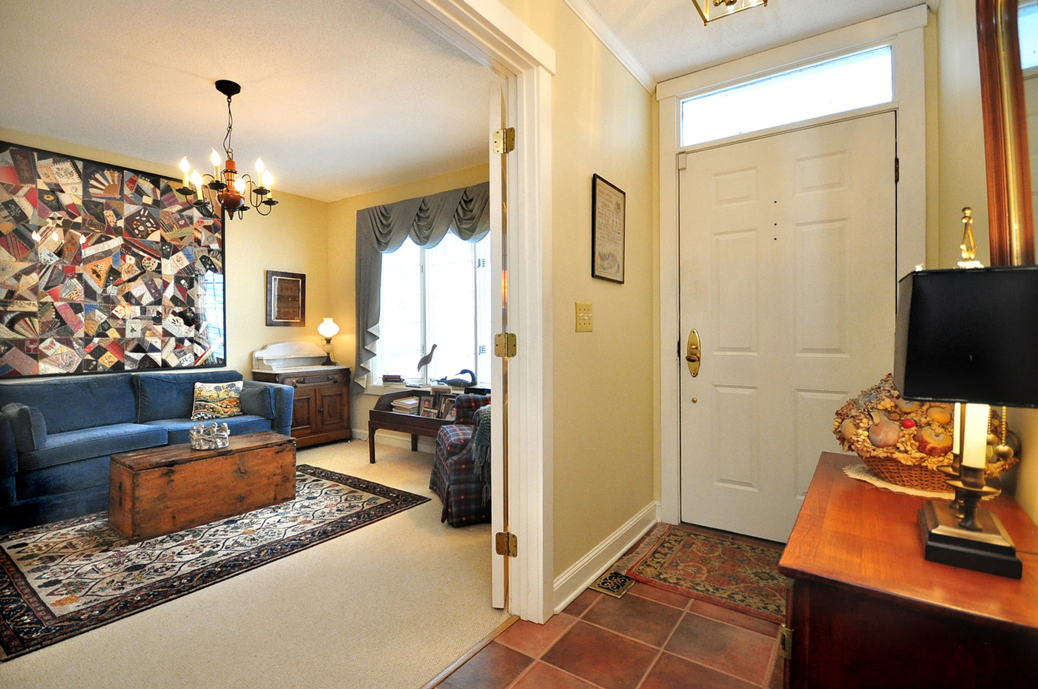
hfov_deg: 96.7
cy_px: 338
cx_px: 488
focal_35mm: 16
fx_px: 461
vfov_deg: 73.6
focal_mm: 10
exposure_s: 1/50
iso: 1000
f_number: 4
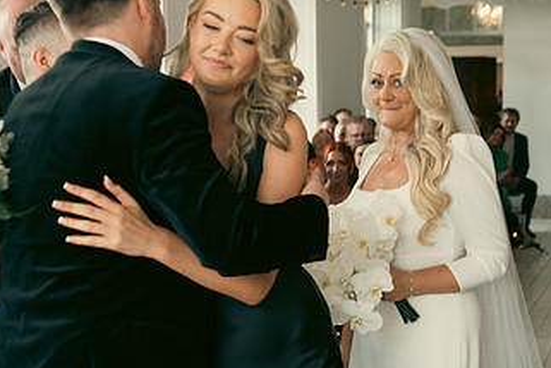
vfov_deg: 20.8
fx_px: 995
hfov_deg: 30.8
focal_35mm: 65
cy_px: 248
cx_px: 345
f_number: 3.5
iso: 500
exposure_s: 1/160
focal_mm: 36
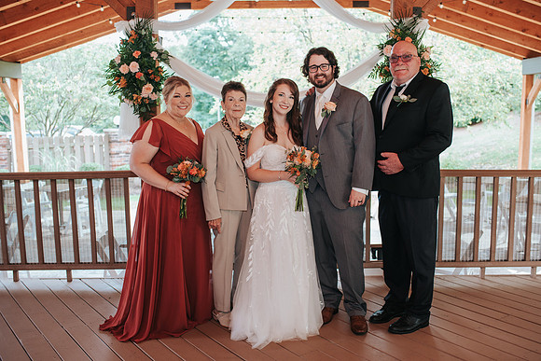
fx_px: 556
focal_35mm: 37
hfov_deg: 51.9
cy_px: 180
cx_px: 278
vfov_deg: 36.0
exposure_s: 1/200
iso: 360
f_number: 3.2
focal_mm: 35
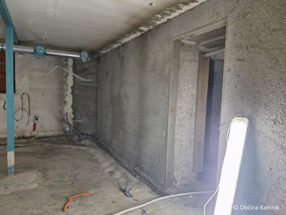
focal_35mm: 23
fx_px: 190
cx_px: 143
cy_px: 108
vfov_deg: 58.9
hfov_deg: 73.9
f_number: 1.8
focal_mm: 5.54
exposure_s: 1/50
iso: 200
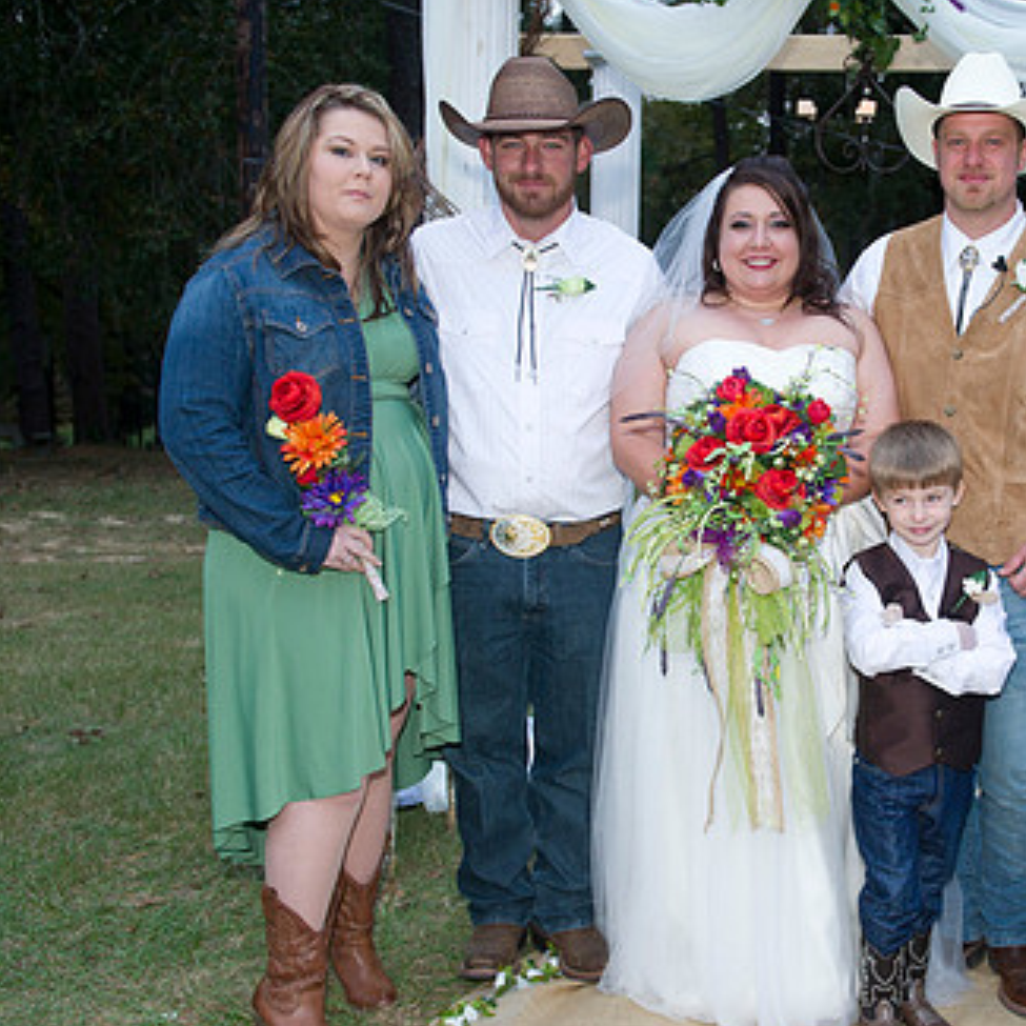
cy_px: 515
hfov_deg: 37.3
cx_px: 786
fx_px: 1475
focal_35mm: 44
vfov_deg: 38.3
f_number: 4
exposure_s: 1/100
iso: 800
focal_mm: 29
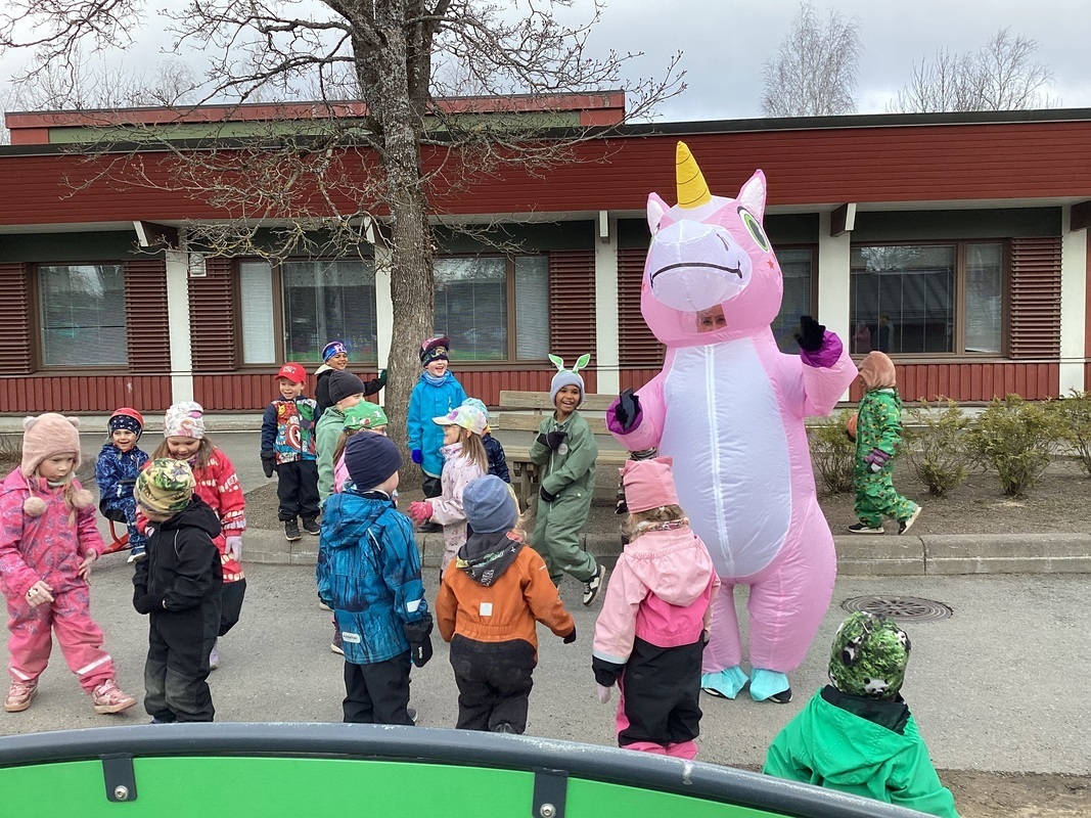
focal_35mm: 31
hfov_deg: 58.4
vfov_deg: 45.4
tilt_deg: -5.0
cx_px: 546
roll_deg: +1.9
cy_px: 409
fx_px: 977
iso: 25
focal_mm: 3.3
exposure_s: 1/364
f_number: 2.4
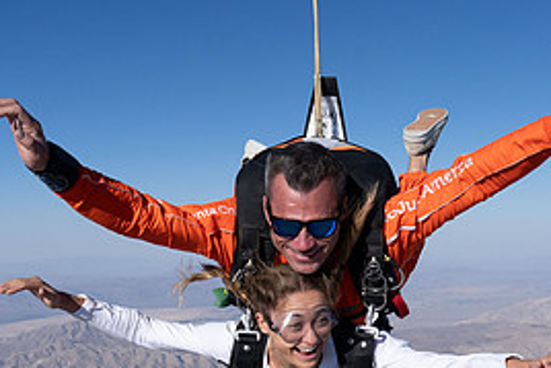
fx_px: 796
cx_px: 327
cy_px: 330
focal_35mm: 52
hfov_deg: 38.0
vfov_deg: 25.2
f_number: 13
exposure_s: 1/2000
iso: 800
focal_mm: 24
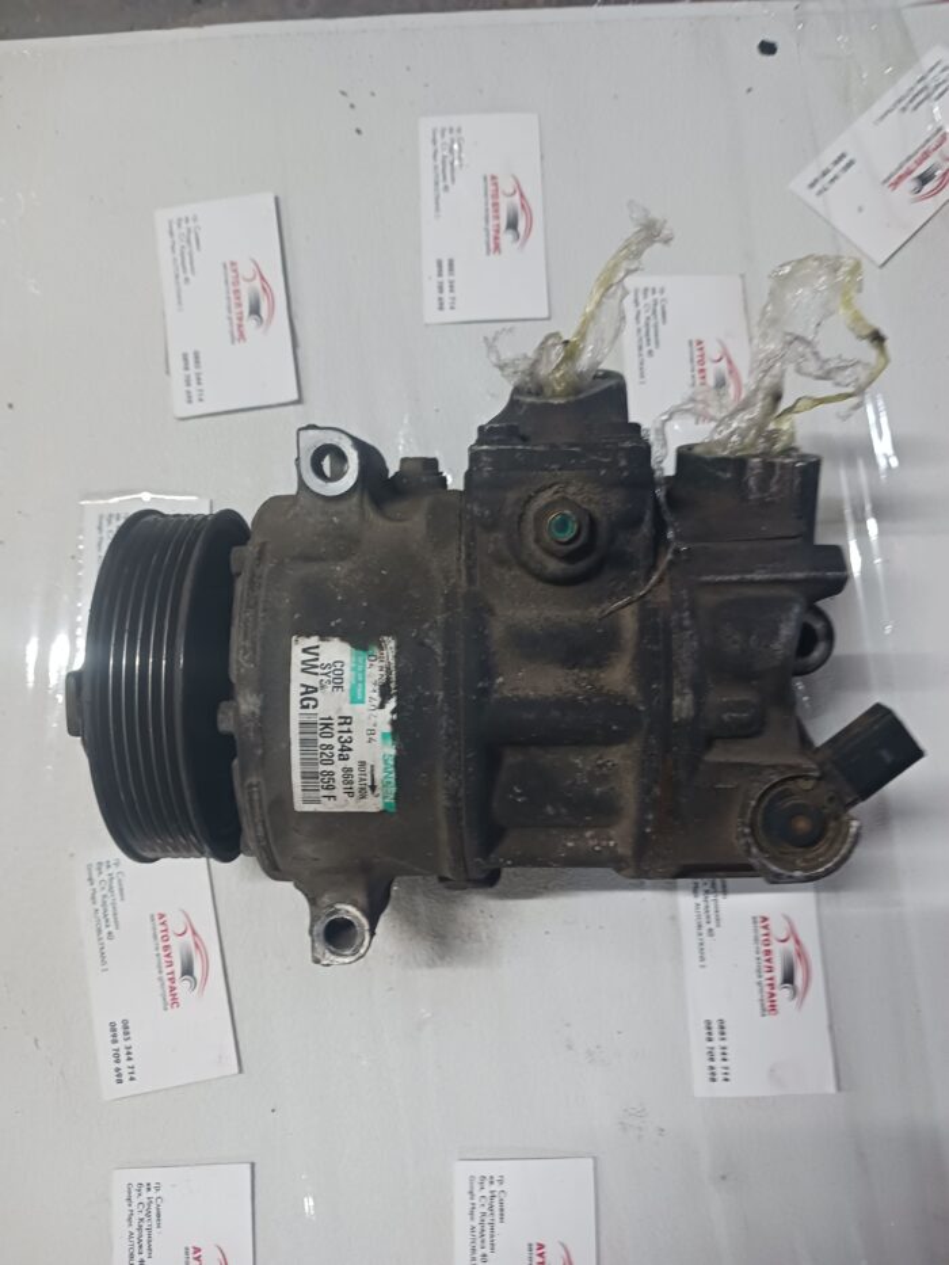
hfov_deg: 51.4
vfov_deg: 65.3
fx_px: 987
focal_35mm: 27
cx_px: 474
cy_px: 632
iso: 400
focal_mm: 4
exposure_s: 1/25
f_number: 1.8
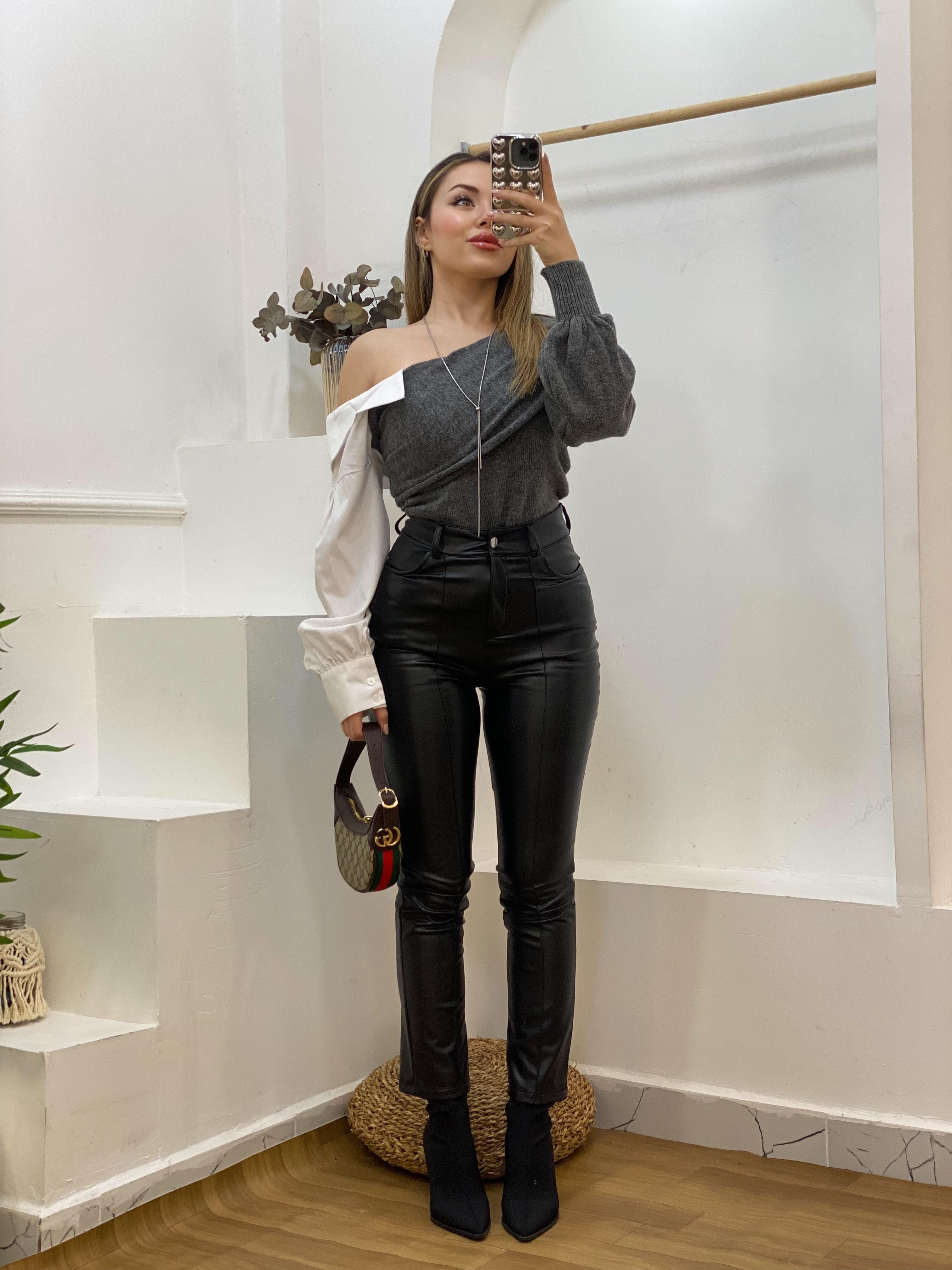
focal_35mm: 52
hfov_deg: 28.0
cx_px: 476
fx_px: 1907
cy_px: 635
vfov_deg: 36.8
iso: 80
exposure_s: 1/100
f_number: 2
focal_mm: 6
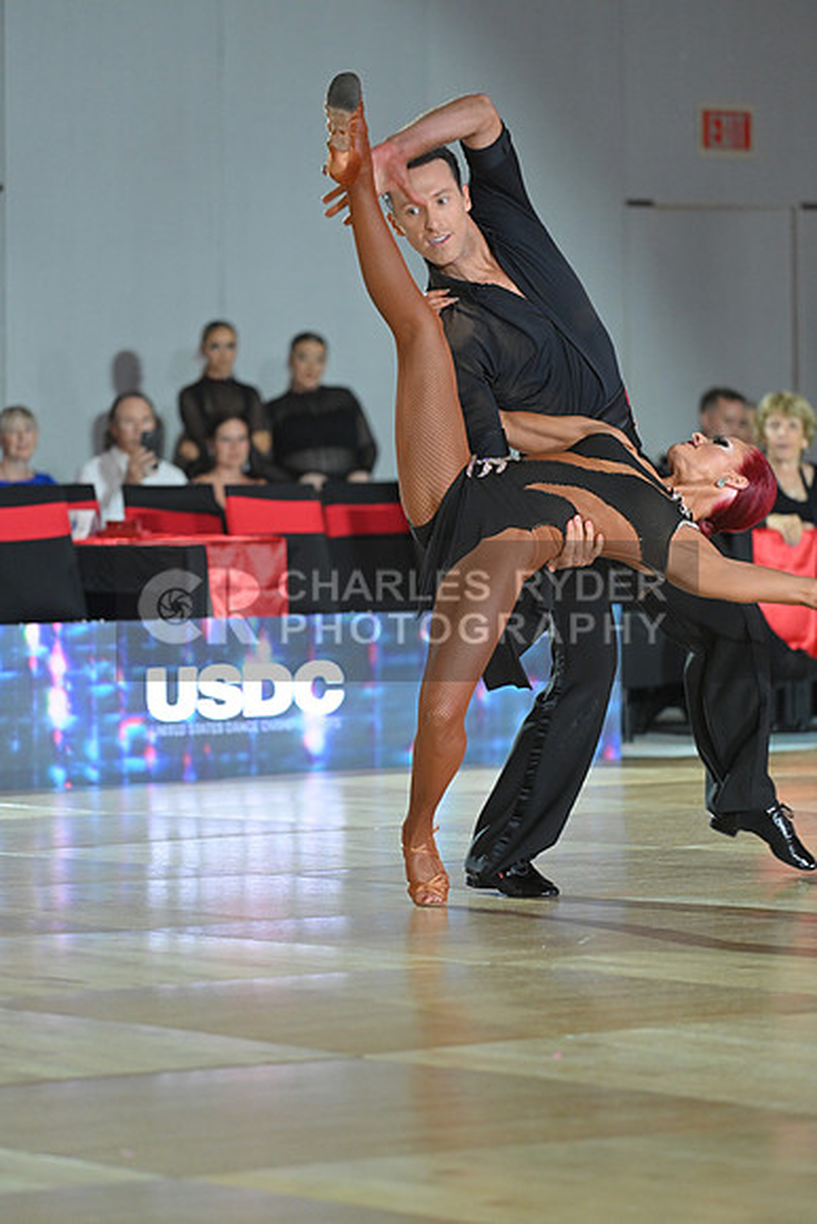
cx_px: 408
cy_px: 612
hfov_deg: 8.1
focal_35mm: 170
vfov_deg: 12.1
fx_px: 5783
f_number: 4
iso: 2000
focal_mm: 170
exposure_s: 1/250
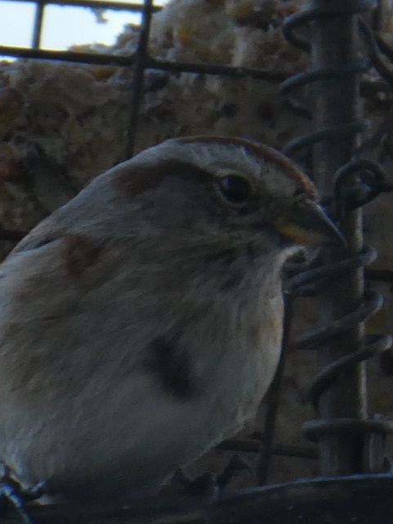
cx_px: 119
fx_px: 34593
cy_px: 534
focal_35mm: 2286
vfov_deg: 0.9
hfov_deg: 0.7
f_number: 6.4
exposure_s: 1/125
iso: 125
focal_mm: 129
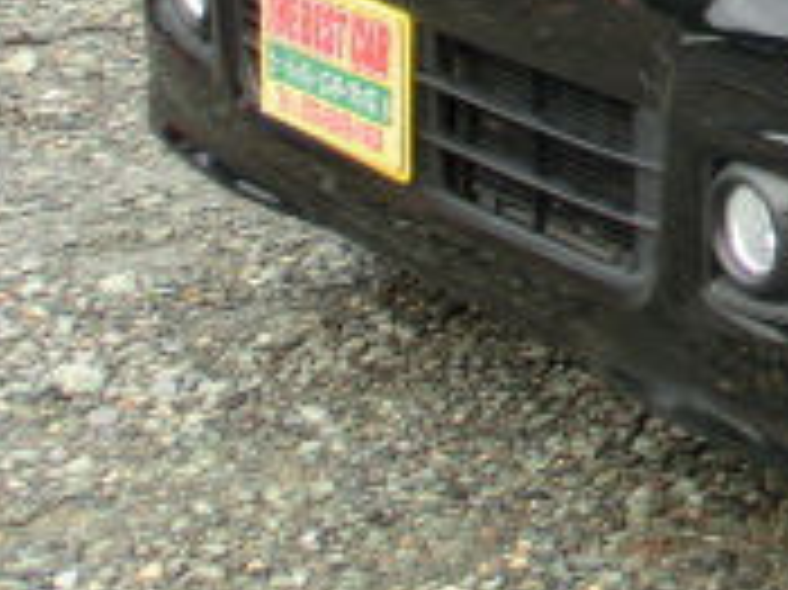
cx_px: 1432
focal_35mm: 161
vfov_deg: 9.0
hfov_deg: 11.4
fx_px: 3662
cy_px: -266
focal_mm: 7.87
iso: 125
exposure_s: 1/60
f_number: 4.2
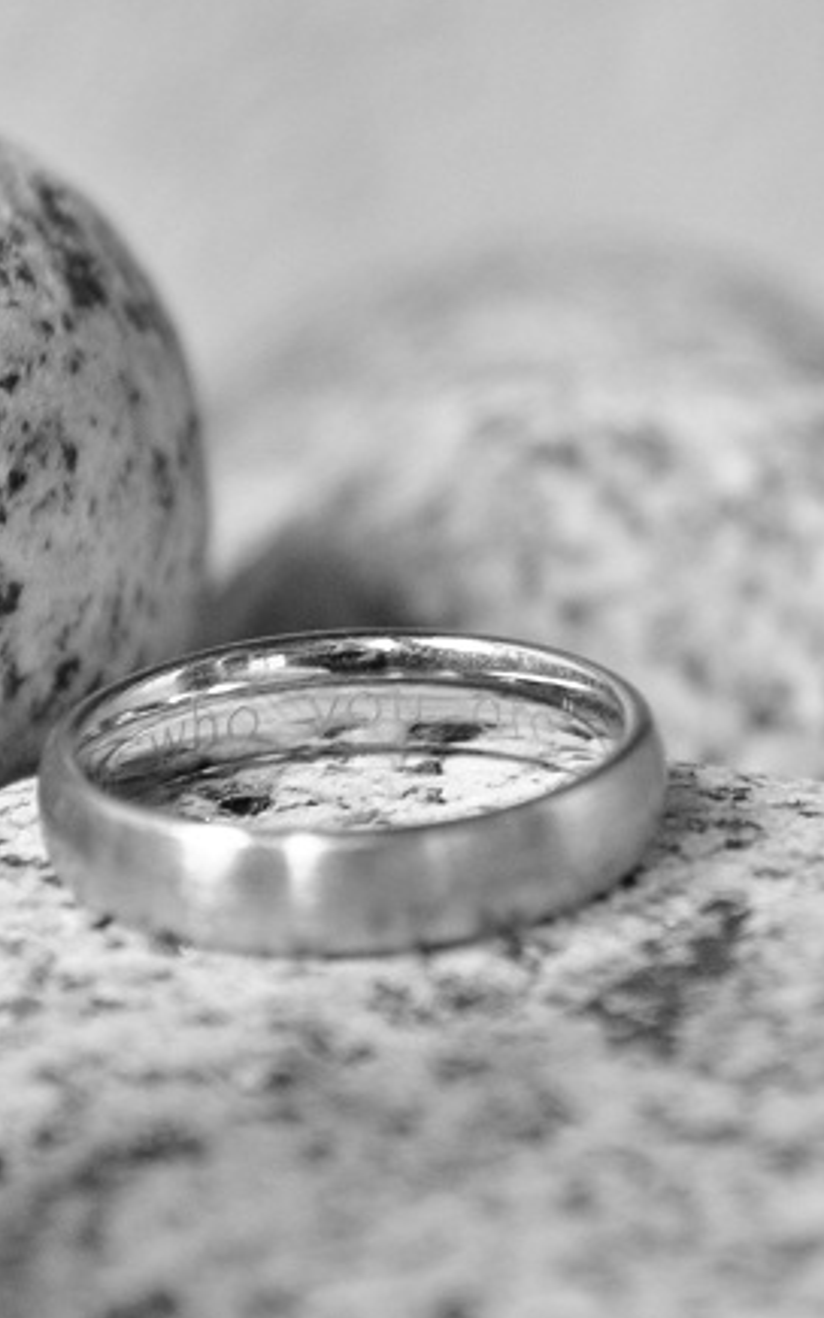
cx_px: 321
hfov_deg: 6.6
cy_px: 750
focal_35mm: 198
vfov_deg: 10.6
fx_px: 7119
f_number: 5.6
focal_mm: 55
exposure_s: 1/30
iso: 360
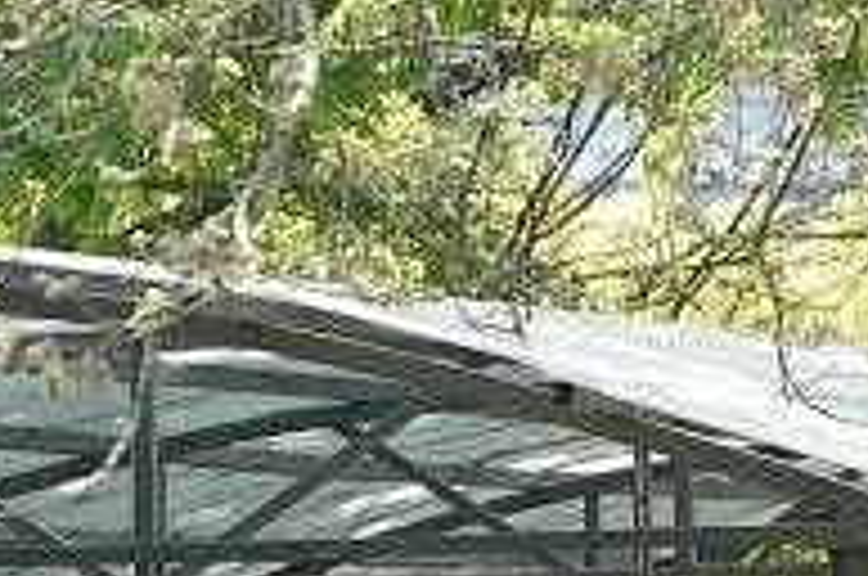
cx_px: 9
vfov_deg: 2.9
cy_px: 1426
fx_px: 11241
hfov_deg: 4.4
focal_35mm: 467
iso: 250
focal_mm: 75
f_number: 4
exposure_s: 1/160
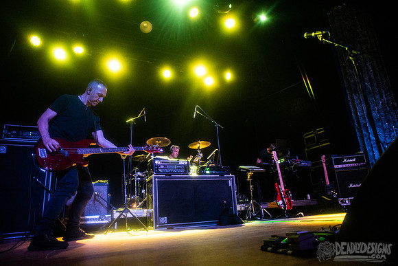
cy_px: 148
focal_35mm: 22
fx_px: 245
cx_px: 199
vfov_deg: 56.7
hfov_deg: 78.1
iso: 3200
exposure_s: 1/400
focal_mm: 20
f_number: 3.2
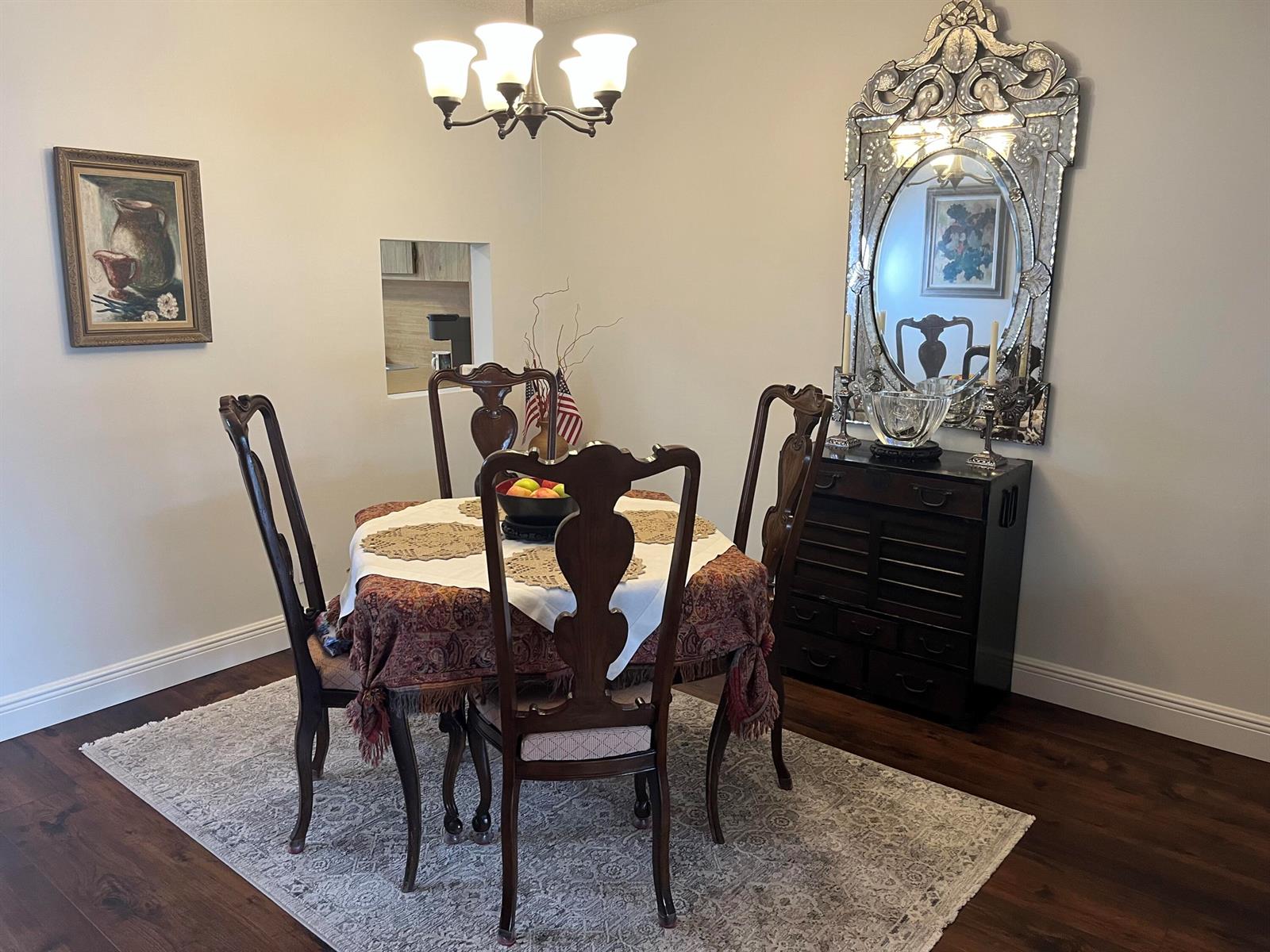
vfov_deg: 53.1
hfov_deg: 67.3
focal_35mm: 26
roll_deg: -0.6
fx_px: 954
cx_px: 635
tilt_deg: -13.3
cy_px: 476
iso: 160
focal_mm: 5.1
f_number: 1.6
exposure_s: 1/60
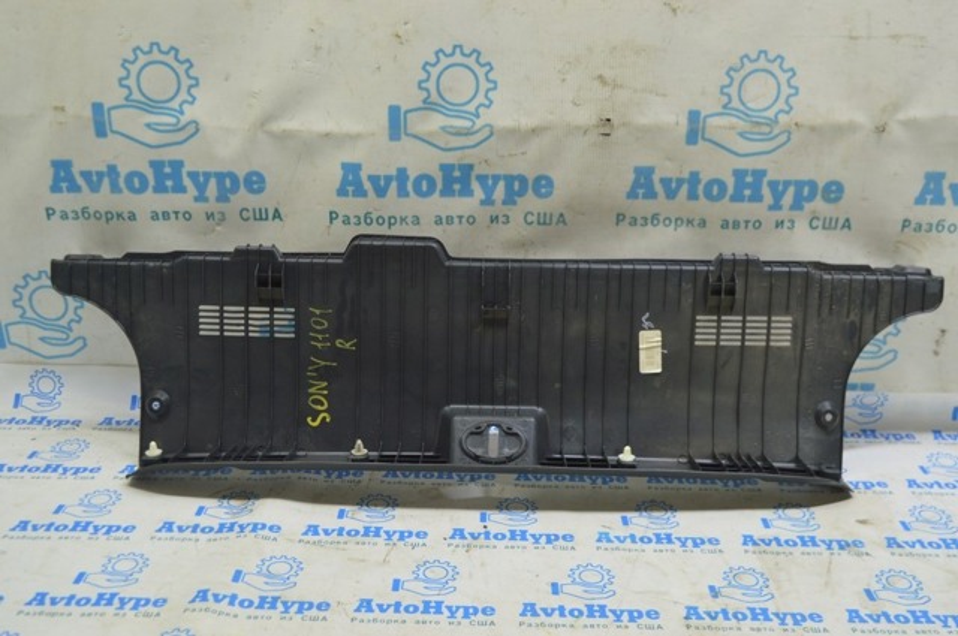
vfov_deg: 34.1
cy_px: 318
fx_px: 1037
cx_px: 479
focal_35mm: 39
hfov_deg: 49.6
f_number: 5.6
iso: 400
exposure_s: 1/20
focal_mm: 26
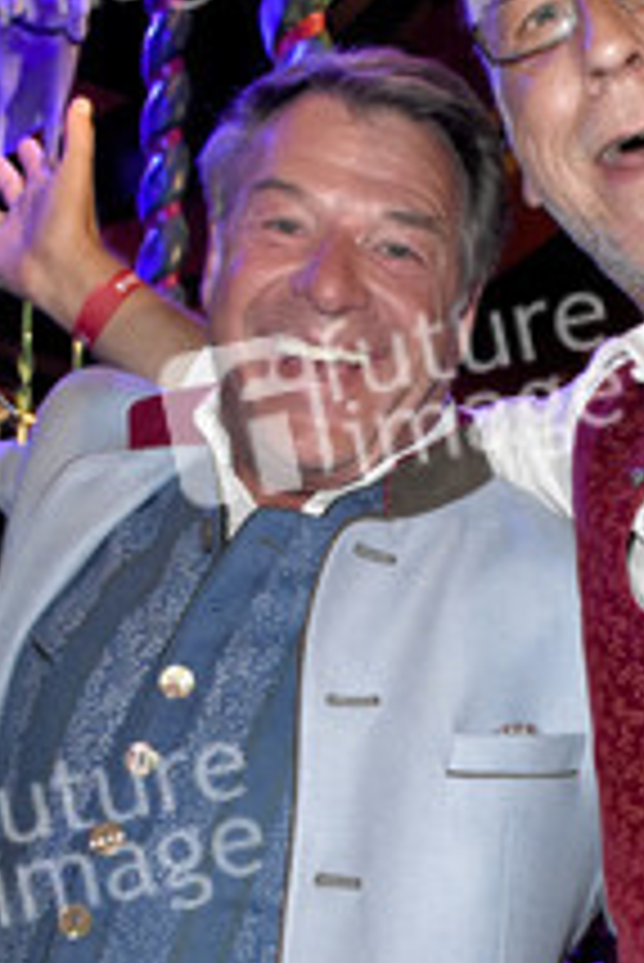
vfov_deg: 35.3
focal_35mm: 56
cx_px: 522
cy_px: 626
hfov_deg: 23.8
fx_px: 1500
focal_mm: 20
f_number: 6.3
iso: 3200
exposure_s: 1/60
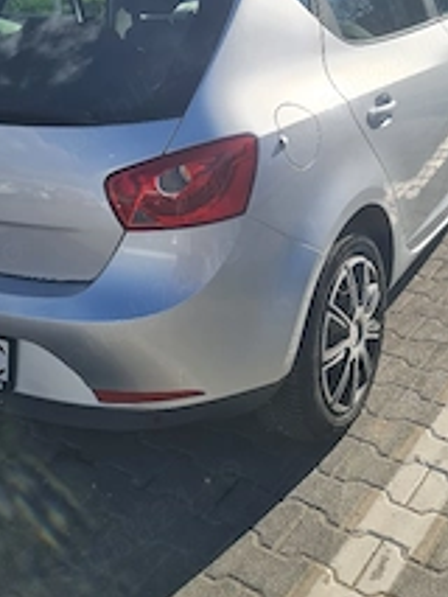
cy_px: 121
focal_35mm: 47
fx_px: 810
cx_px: 207
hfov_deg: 30.9
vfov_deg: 38.9
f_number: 1.8
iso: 50
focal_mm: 7
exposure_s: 1/1111
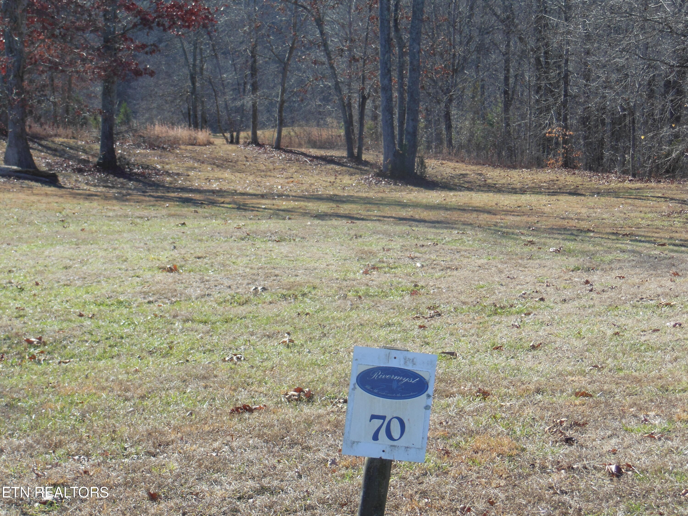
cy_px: 258
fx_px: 1590
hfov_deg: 24.4
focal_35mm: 80
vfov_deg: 18.4
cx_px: 344
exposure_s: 1/250
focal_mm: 14.3
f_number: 5.4
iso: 125
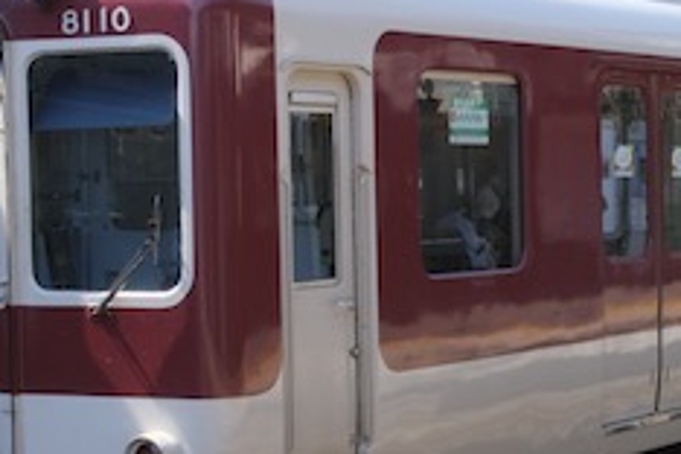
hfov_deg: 20.3
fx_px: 1873
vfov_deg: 13.8
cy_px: 224
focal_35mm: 99
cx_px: 565
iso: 640
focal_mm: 19.6
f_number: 7.1
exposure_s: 1/220
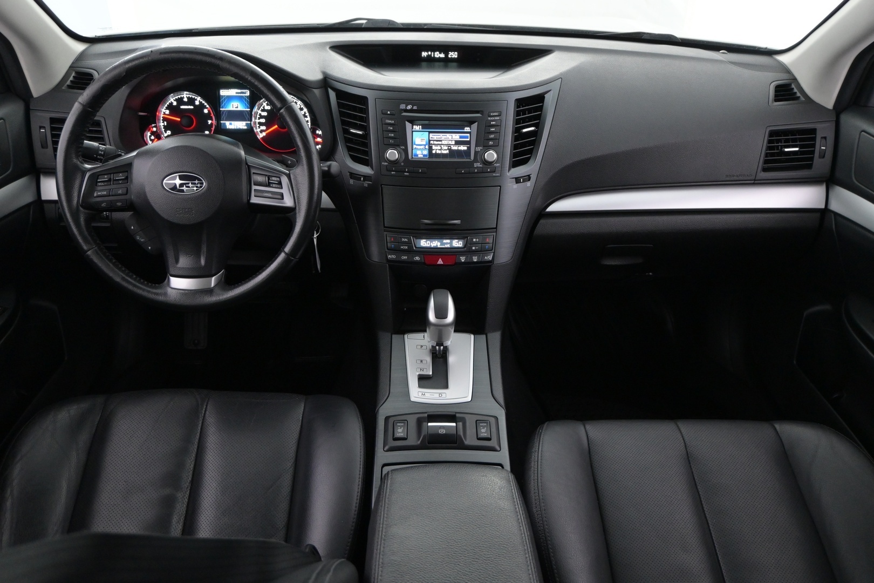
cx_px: 437
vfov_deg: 43.6
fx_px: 728
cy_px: 292
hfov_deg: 61.9
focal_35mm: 30
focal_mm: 20
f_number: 3.8
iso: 2500
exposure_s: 1/40
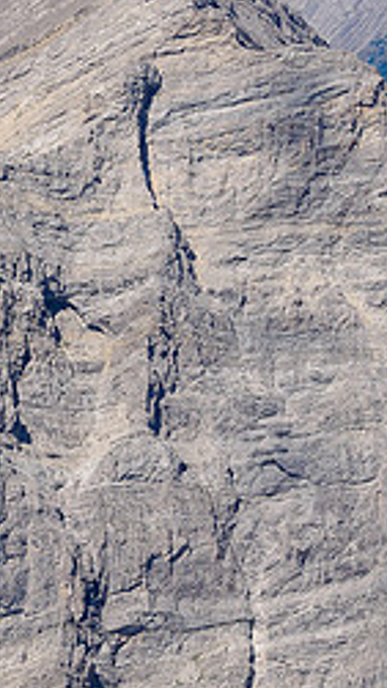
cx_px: -181
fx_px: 6063
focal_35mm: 332
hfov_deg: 3.6
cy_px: 125
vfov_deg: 6.5
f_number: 8
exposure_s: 1/200
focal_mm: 66
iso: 200
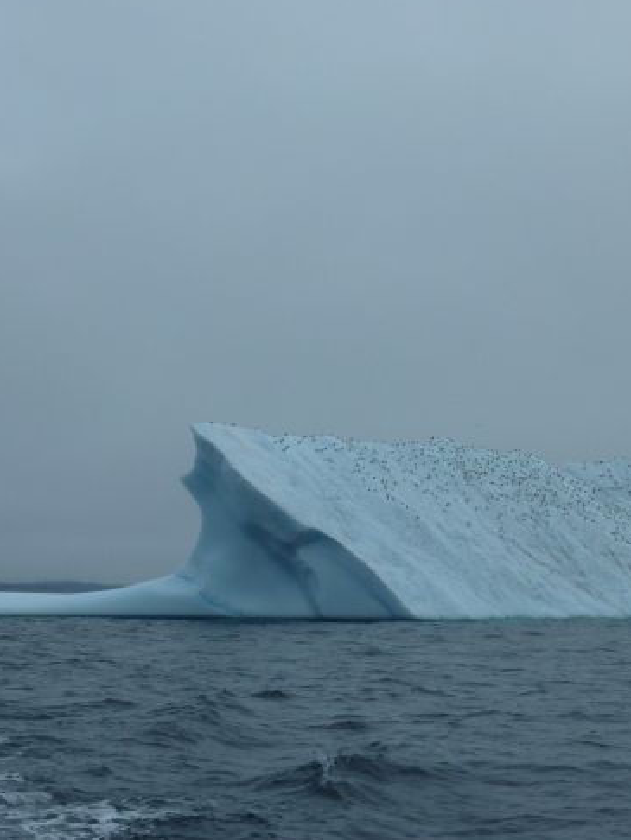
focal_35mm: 74
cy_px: 387
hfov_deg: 19.9
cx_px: 268
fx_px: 1797
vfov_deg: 26.3
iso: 80
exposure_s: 1/1000
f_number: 5.6
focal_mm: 7.3
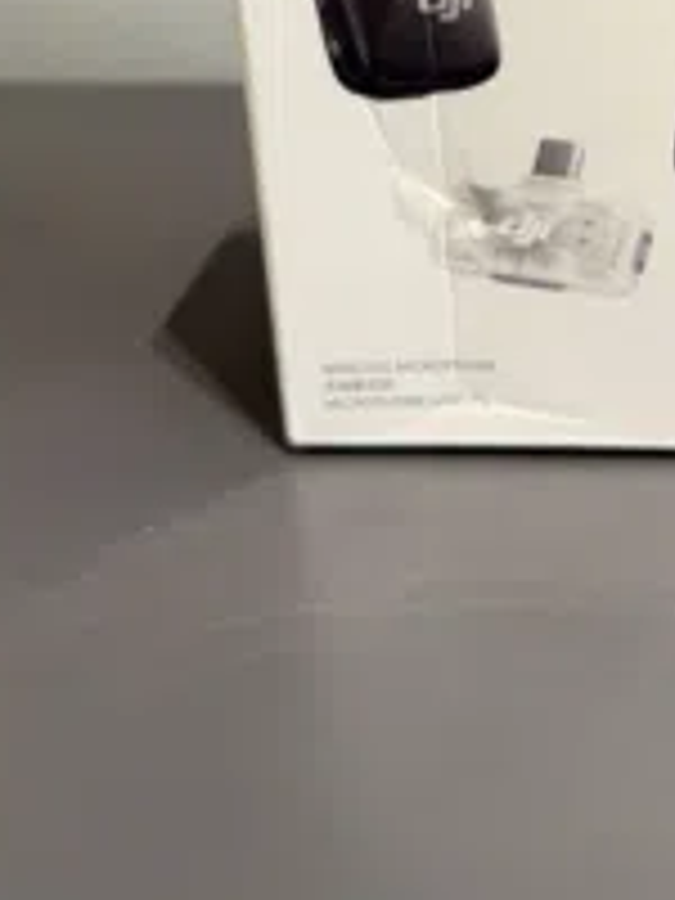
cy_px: 94
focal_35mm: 48
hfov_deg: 29.0
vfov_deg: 37.2
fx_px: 1248
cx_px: 612
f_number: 1.78
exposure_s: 1/49
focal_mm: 6.76
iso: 200
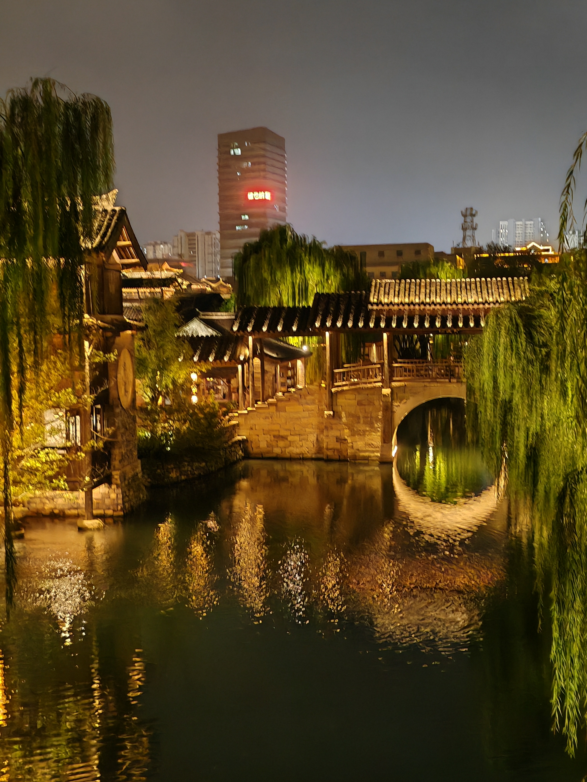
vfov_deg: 42.1
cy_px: 391
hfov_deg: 32.2
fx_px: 1017
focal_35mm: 45
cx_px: 294
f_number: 1.9
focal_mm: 6.12
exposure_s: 1/20
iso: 6400
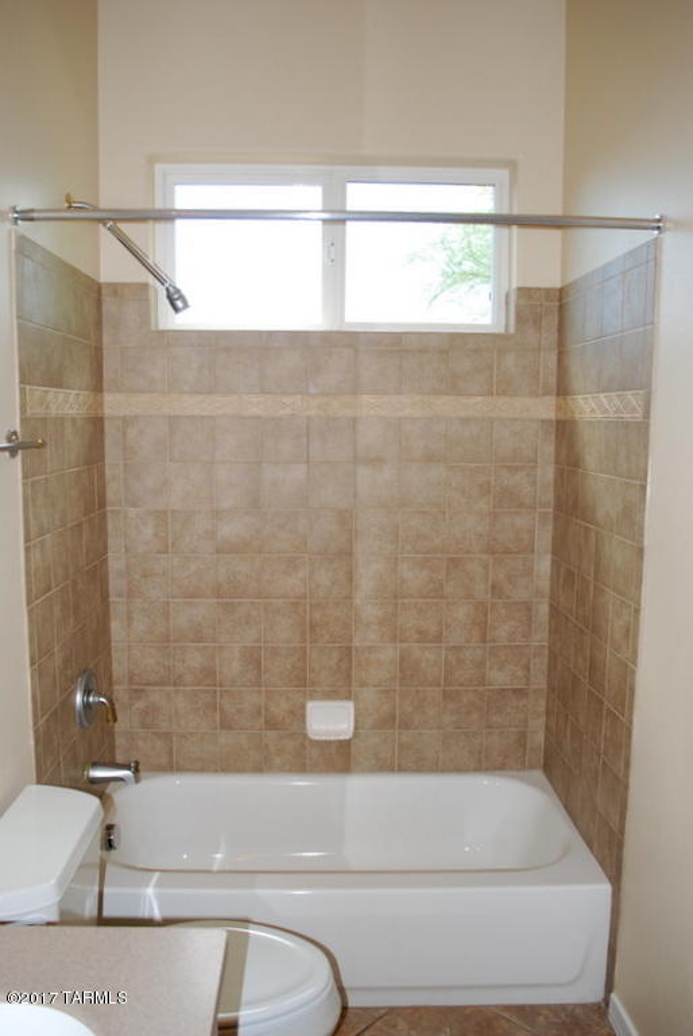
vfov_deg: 67.3
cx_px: 346
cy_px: 518
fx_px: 777
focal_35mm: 27
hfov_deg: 48.0
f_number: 3.5
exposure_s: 1/60
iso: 200
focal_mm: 18
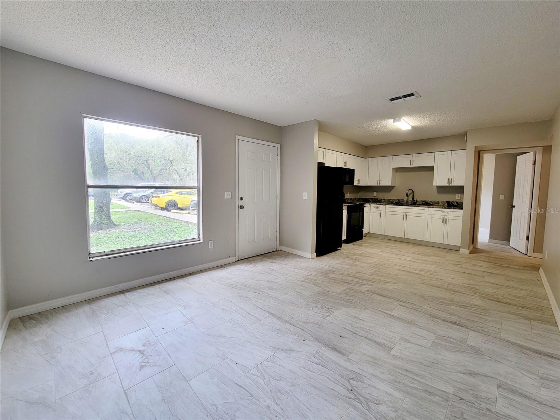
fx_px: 210
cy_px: 210
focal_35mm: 13
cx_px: 280
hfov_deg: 106.2
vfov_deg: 89.9
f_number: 2.2
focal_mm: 2.2
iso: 80
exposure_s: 1/60.2
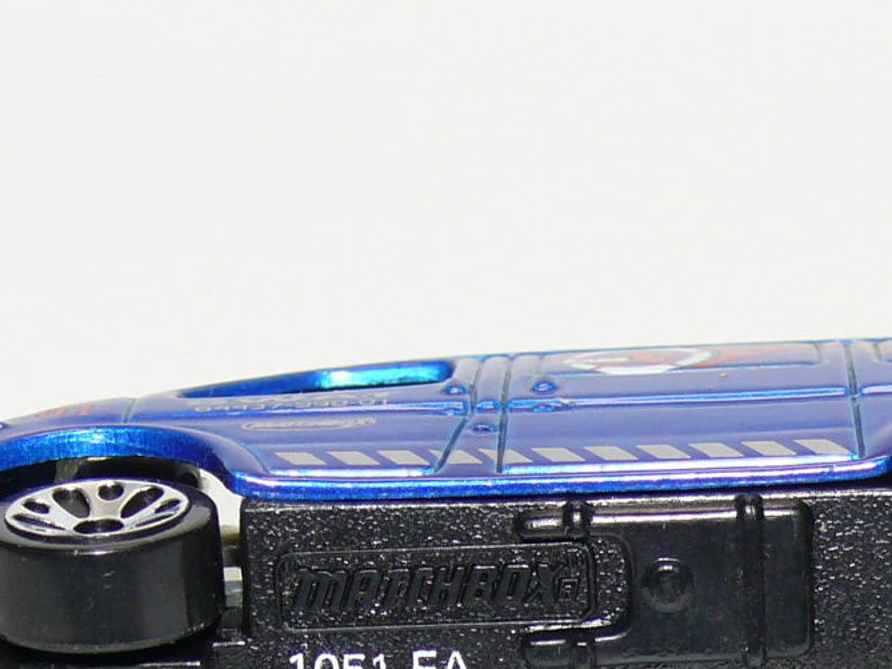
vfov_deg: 7.1
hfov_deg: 9.5
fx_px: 5361
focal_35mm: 208
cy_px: 658
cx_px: 652
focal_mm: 12.4
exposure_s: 1/30
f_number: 4
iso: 100
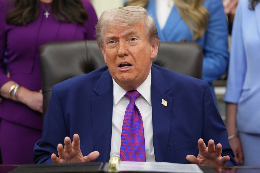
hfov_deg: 15.9
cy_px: 86
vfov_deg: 10.6
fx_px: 931
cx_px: 130
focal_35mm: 129
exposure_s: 1/320
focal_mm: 129
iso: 5000
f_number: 2.8
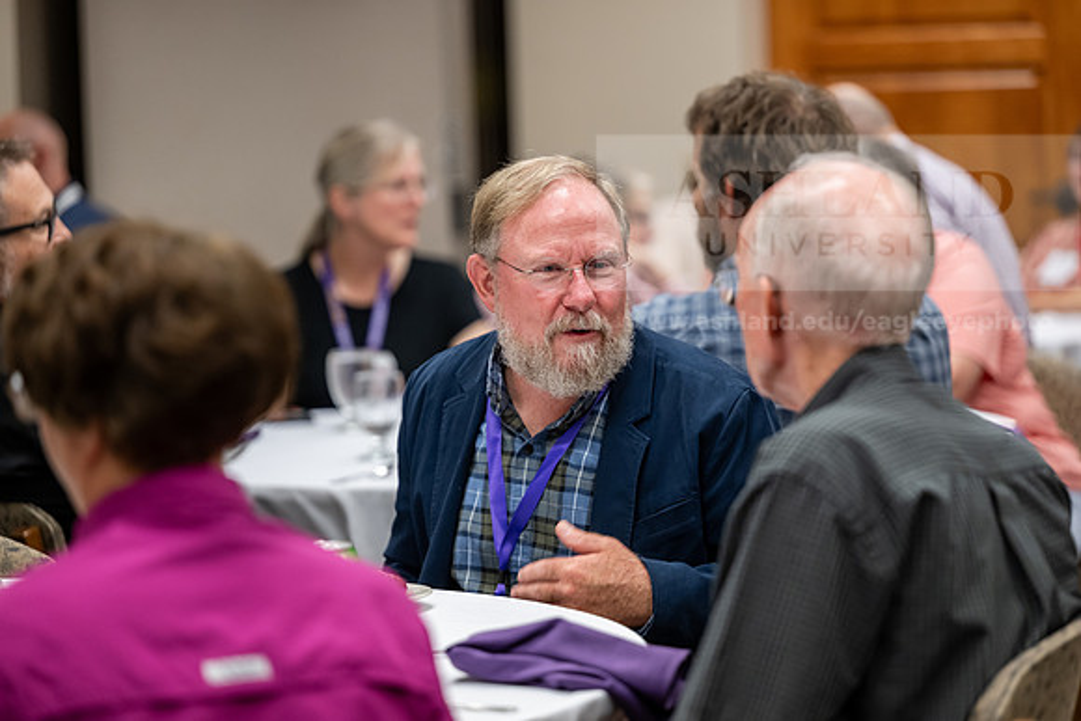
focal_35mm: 135
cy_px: 360
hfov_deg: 15.2
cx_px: 540
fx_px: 4055
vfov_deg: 10.2
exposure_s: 1/160
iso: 1250
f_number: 2.8
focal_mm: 135
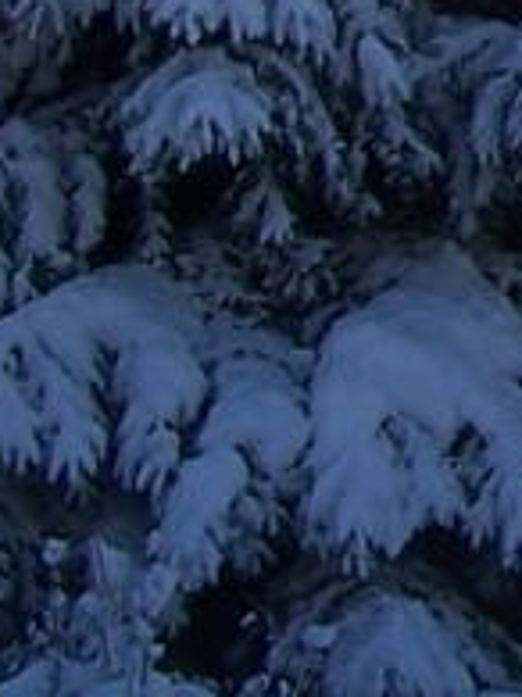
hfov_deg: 4.9
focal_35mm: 280
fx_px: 5636
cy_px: -209
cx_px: 1777
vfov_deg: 7.0
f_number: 4
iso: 80
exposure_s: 1/1000
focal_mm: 6.7
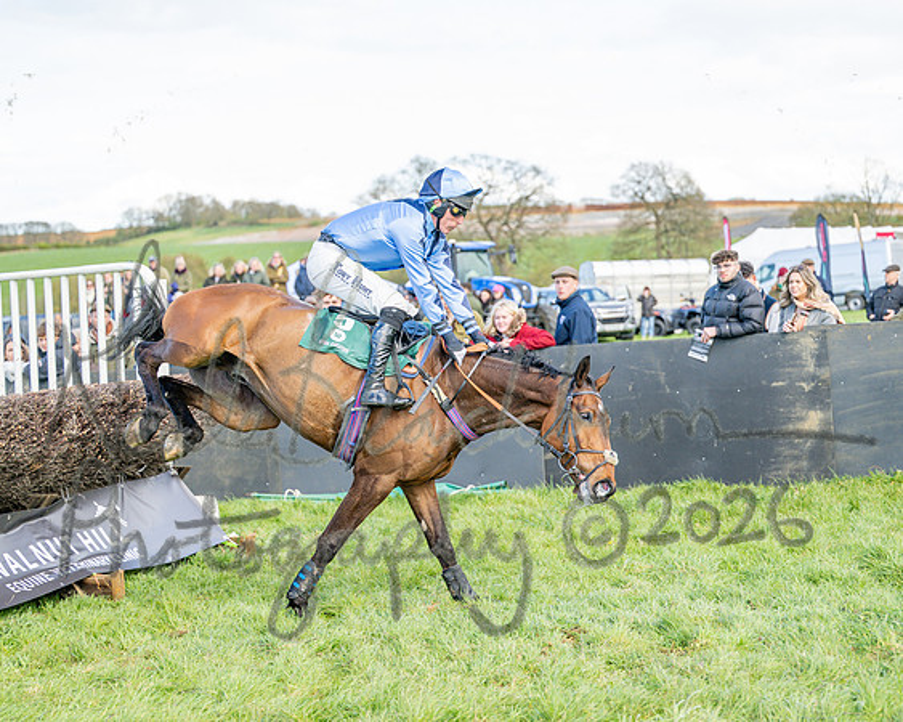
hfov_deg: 24.2
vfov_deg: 19.4
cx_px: 455
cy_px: 361
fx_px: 2107
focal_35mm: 79
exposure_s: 1/1600
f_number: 2.8
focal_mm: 70
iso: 400
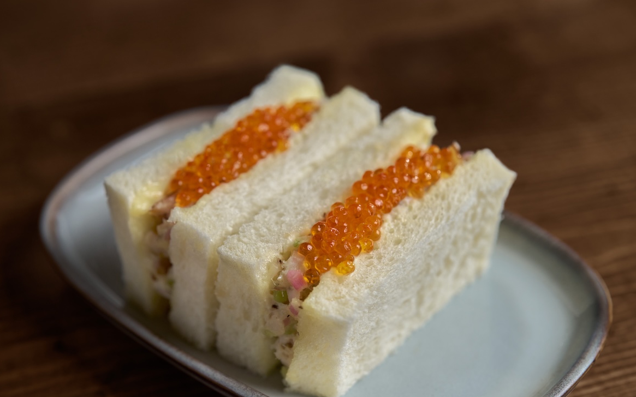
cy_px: 267
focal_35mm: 70
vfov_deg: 18.5
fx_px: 1213
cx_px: 282
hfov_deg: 29.4
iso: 400
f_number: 2.8
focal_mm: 50
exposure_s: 1/200
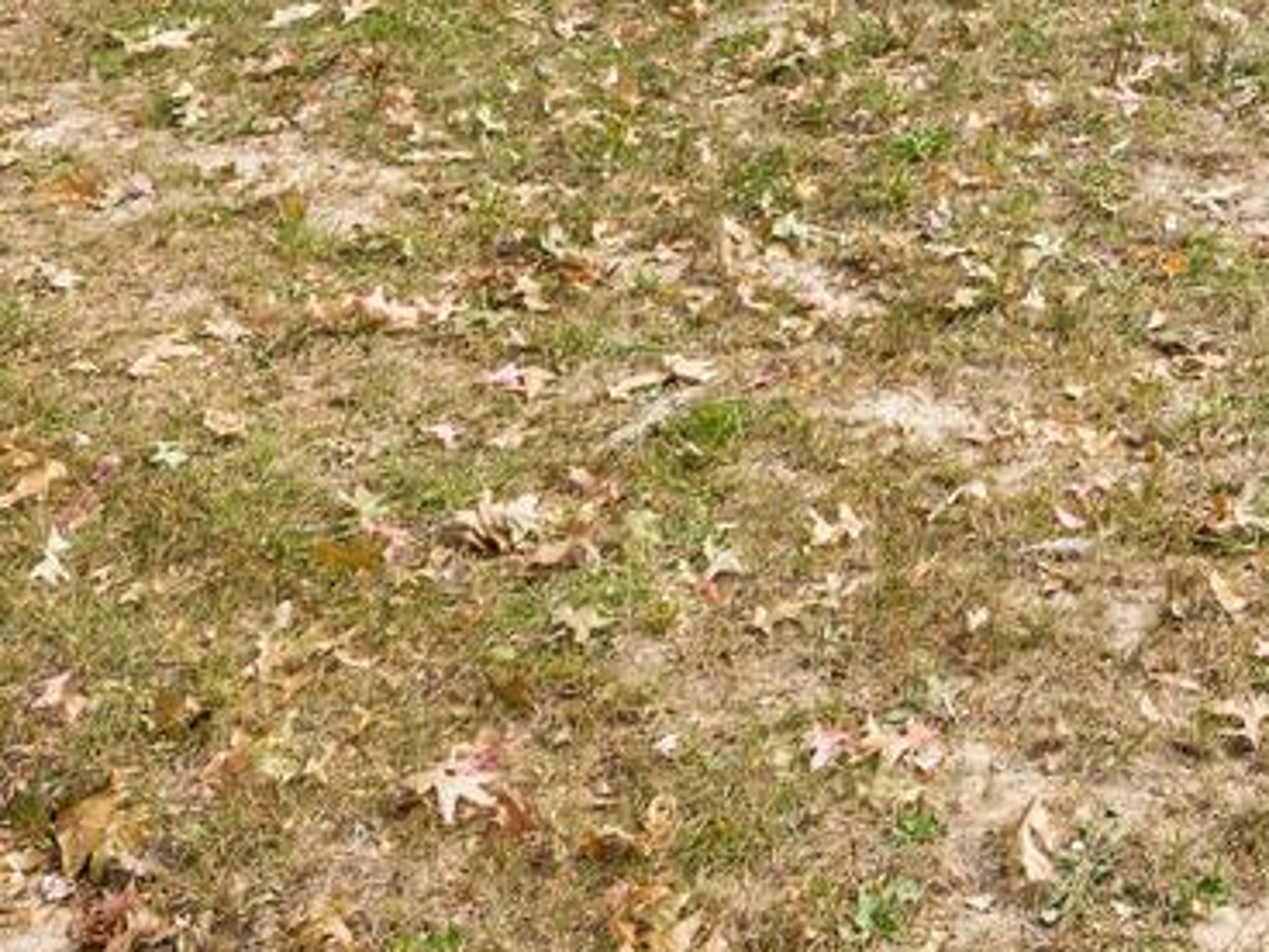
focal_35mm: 75
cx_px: 1379
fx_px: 2749
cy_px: -740
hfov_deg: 24.3
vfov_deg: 16.5
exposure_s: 1/80
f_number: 8
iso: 64
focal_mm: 14
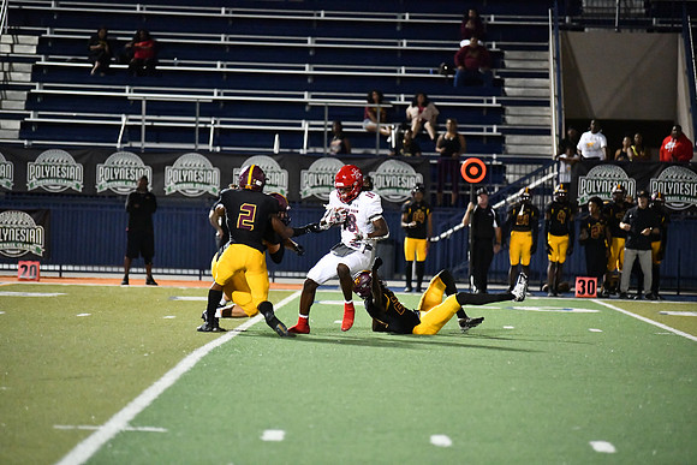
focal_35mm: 155
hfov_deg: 13.2
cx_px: 348
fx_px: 3002
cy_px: 232
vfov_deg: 8.9
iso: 16000
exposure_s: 1/3200
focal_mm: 155
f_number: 2.8
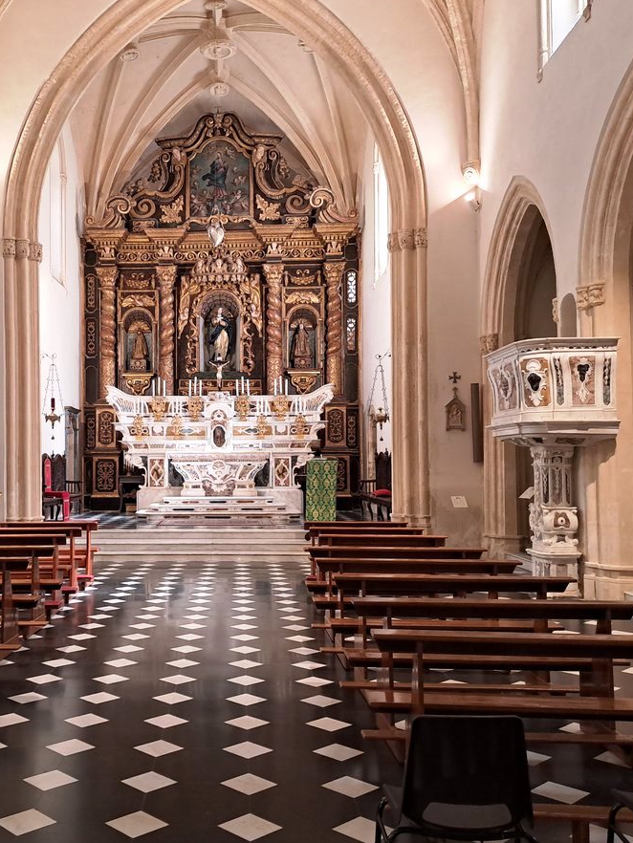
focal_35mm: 34
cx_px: 202
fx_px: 829
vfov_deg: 53.9
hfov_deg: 41.2
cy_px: 416
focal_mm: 4.65
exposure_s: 1/50
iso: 250
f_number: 1.8
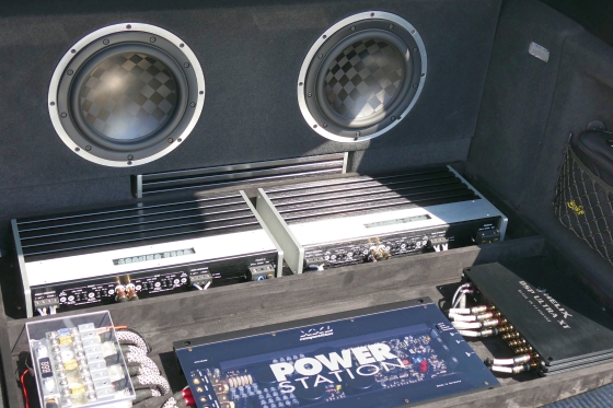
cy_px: 190
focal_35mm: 50
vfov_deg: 27.0
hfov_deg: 39.6
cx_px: 304
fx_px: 851
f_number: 3.1
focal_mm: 12.9
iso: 125
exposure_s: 1/640
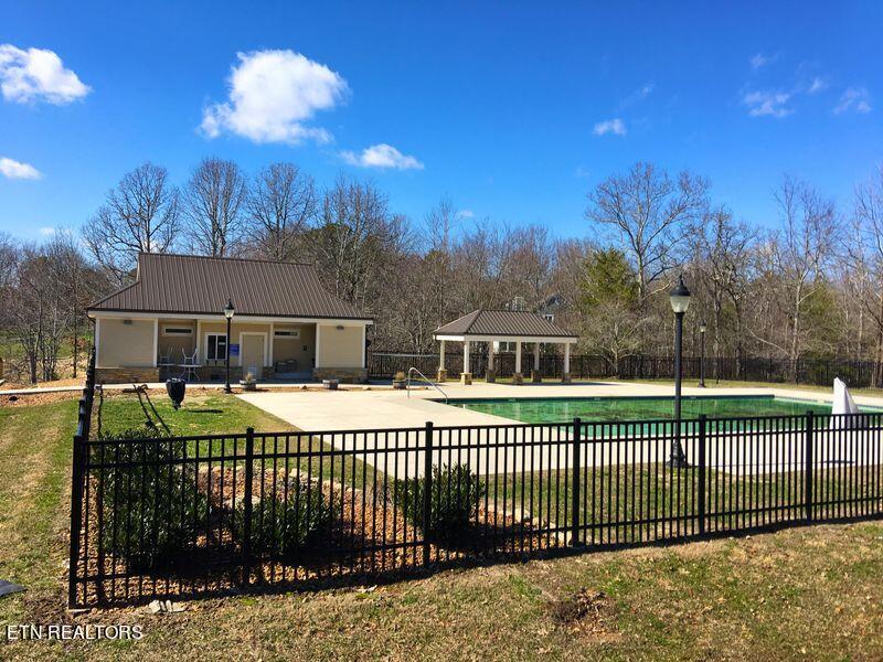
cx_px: 442
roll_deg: -2.0
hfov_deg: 61.7
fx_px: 740
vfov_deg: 48.2
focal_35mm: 29
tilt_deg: +1.9
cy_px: 331
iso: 25
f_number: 2.2
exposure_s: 1/1326
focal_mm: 4.15
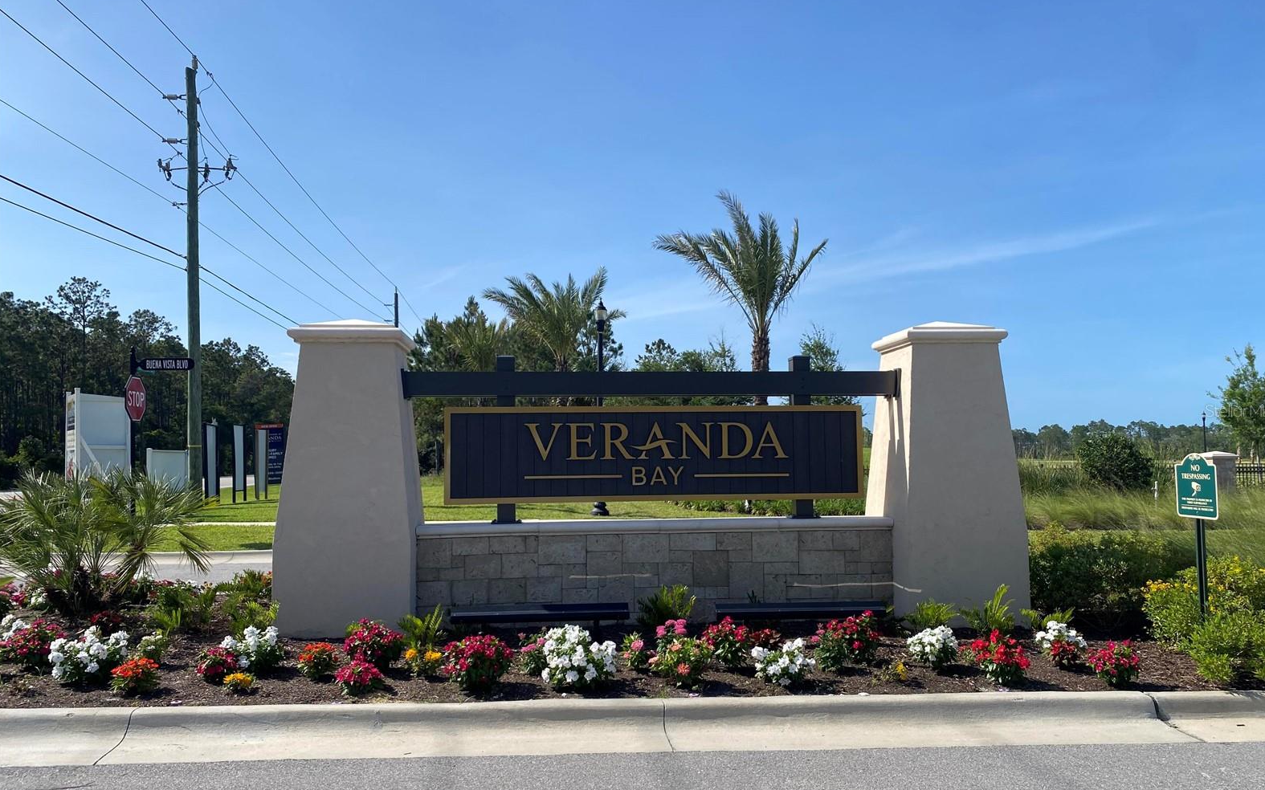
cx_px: 639
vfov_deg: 44.5
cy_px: 410
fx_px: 965
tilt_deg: +4.7
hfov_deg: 66.5
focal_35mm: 28
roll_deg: +0.4
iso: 32
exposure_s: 1/3205
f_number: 1.8
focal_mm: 4.25
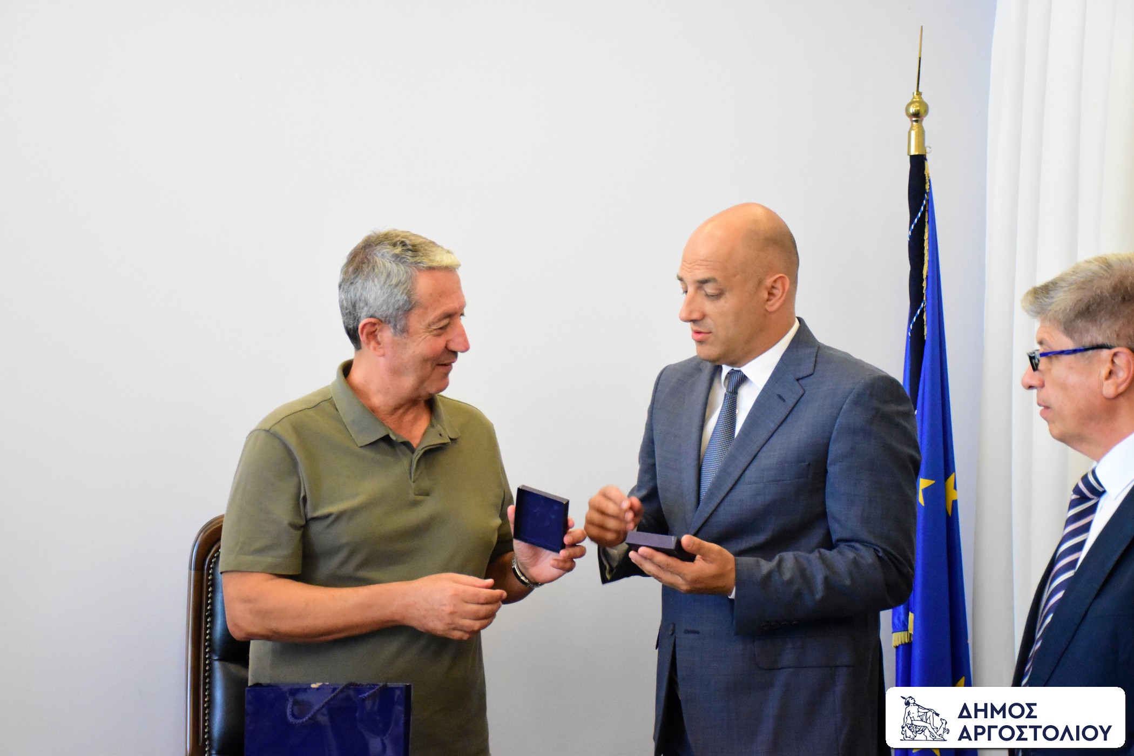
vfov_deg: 21.6
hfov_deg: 31.9
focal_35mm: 63
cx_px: 567
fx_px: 1984
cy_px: 378
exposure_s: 1/100
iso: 6400
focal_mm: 42
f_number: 4.5
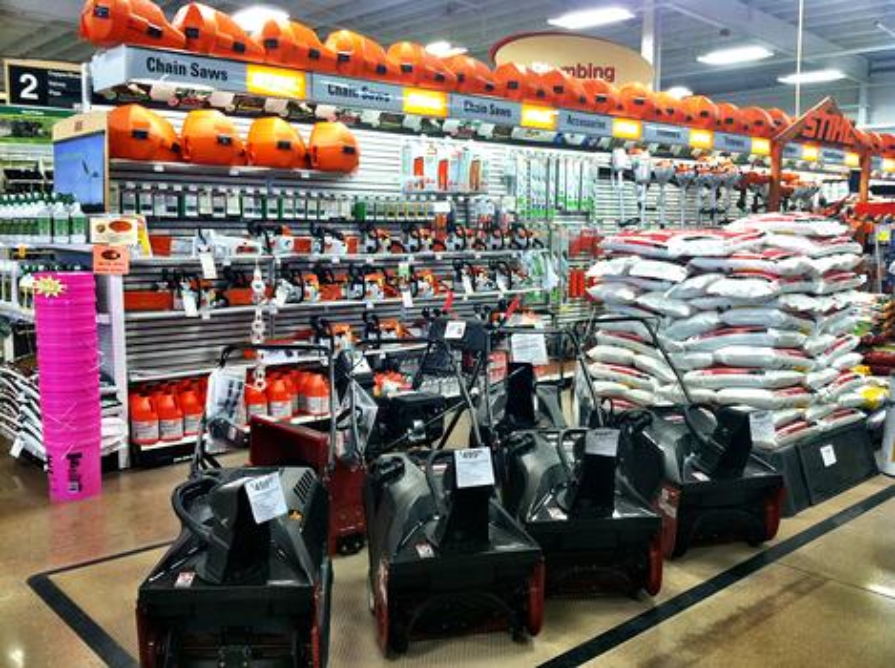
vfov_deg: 40.6
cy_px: 334
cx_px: 448
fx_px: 903
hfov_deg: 52.7
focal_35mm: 35
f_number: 2.8
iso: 80
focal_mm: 3.85
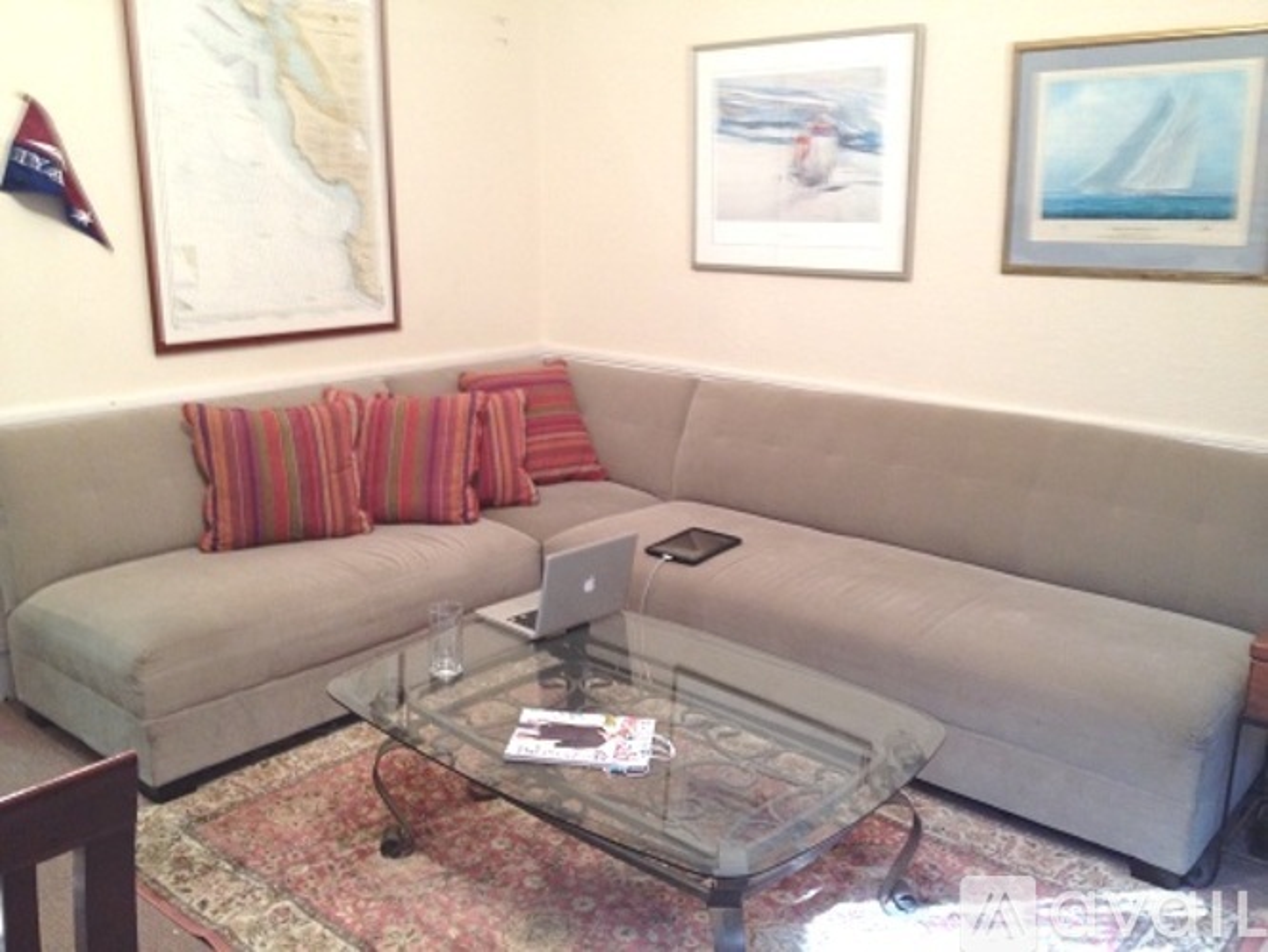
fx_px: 1283
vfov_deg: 40.7
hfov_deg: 52.6
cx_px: 634
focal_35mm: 35
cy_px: 476
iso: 200
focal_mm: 4.28
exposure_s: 1/20
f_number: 2.4
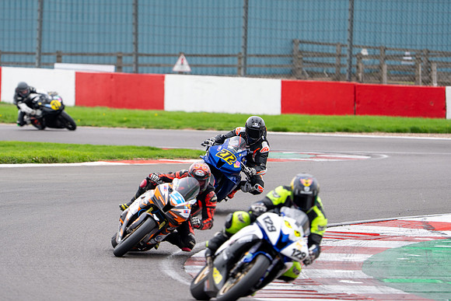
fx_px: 5272
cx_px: 198
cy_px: 109
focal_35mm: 421
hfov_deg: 4.9
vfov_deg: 3.3
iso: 320
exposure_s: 1/500
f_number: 4.5
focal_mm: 330
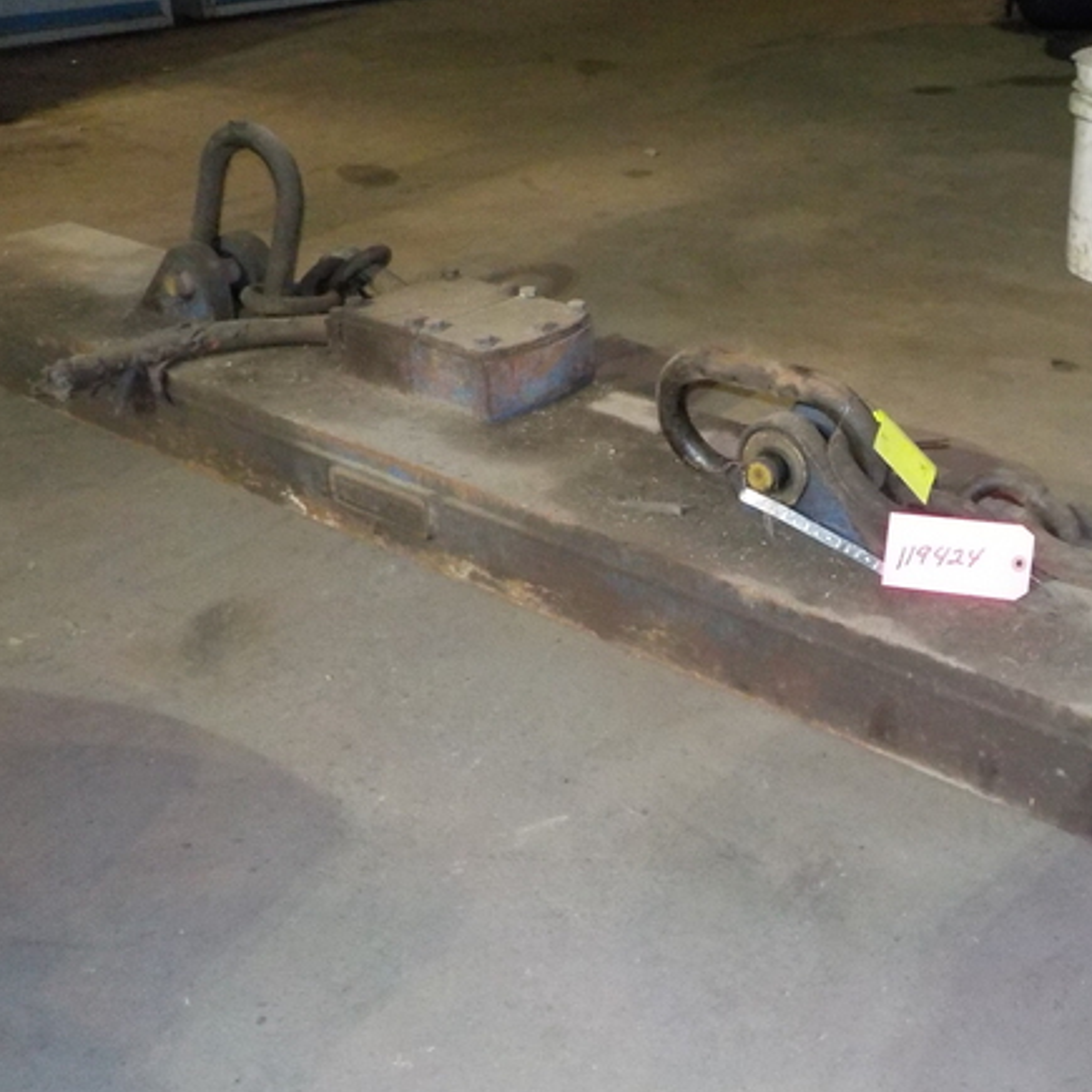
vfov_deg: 42.8
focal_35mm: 39
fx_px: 1392
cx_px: 788
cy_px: 552
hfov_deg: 41.8
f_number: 3.3
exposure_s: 1/8
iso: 800
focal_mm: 4.1
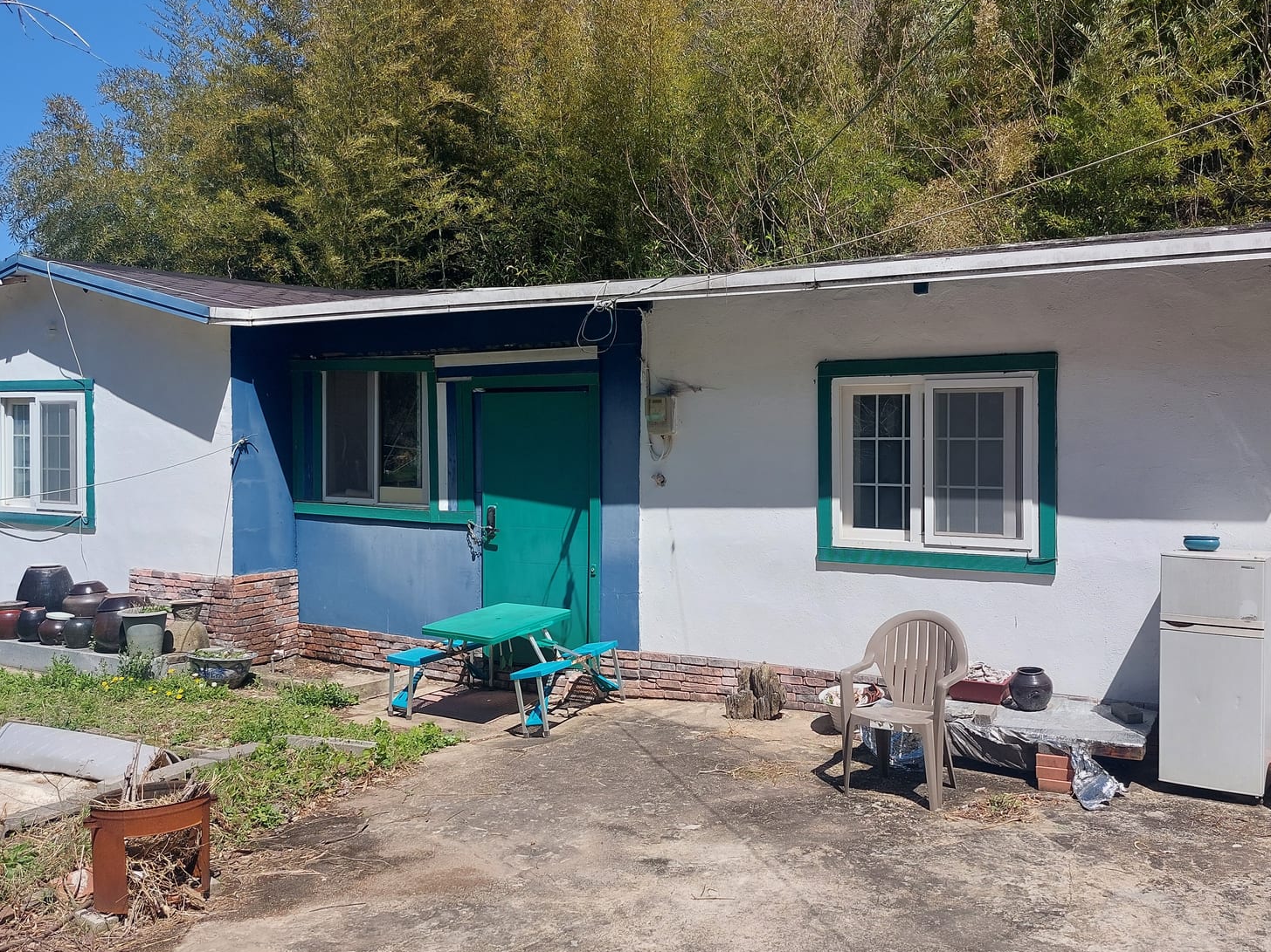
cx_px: 684
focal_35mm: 33
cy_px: 454
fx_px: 1212
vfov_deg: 42.9
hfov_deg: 55.3
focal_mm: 5.23
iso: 25
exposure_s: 1/1139
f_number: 1.8
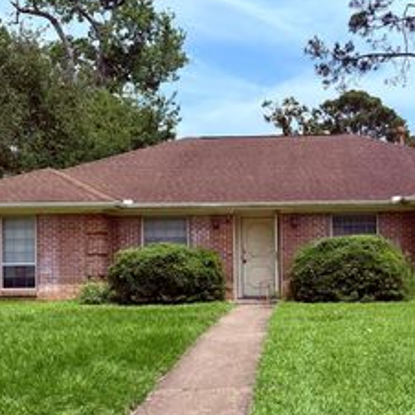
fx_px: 637
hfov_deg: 35.7
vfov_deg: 35.9
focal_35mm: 47
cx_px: 274
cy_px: 258
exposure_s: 1/4405
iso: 80
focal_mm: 6.76
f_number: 1.78
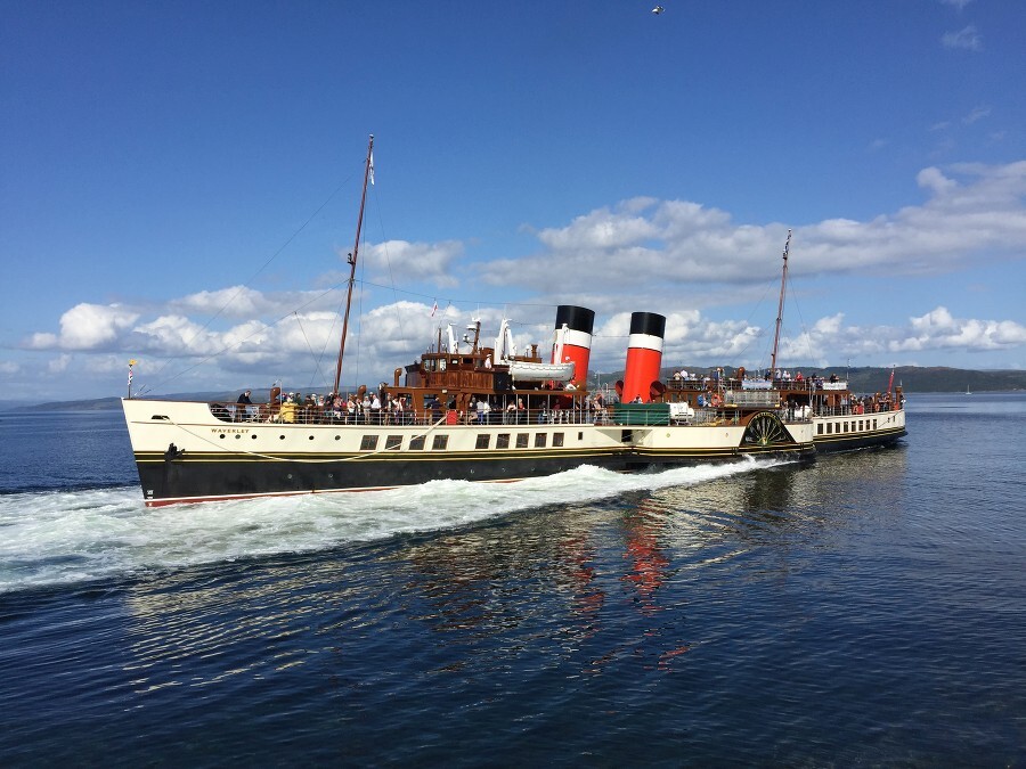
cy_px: 384
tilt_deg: -0.5
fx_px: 860
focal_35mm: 29
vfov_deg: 48.2
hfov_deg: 61.7
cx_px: 513
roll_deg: +0.6
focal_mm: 4.15
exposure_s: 1/3597
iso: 32
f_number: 2.2
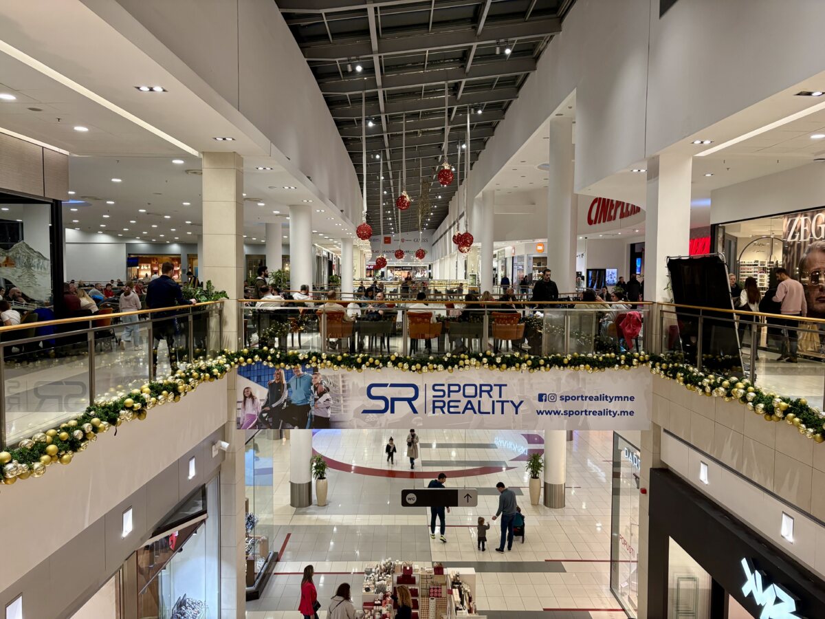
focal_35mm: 26
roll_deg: -0.2
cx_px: 412
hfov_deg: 67.3
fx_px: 620
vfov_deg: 53.1
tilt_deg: -2.6
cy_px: 310
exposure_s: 1/115
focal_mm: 5.96
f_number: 1.6
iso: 125
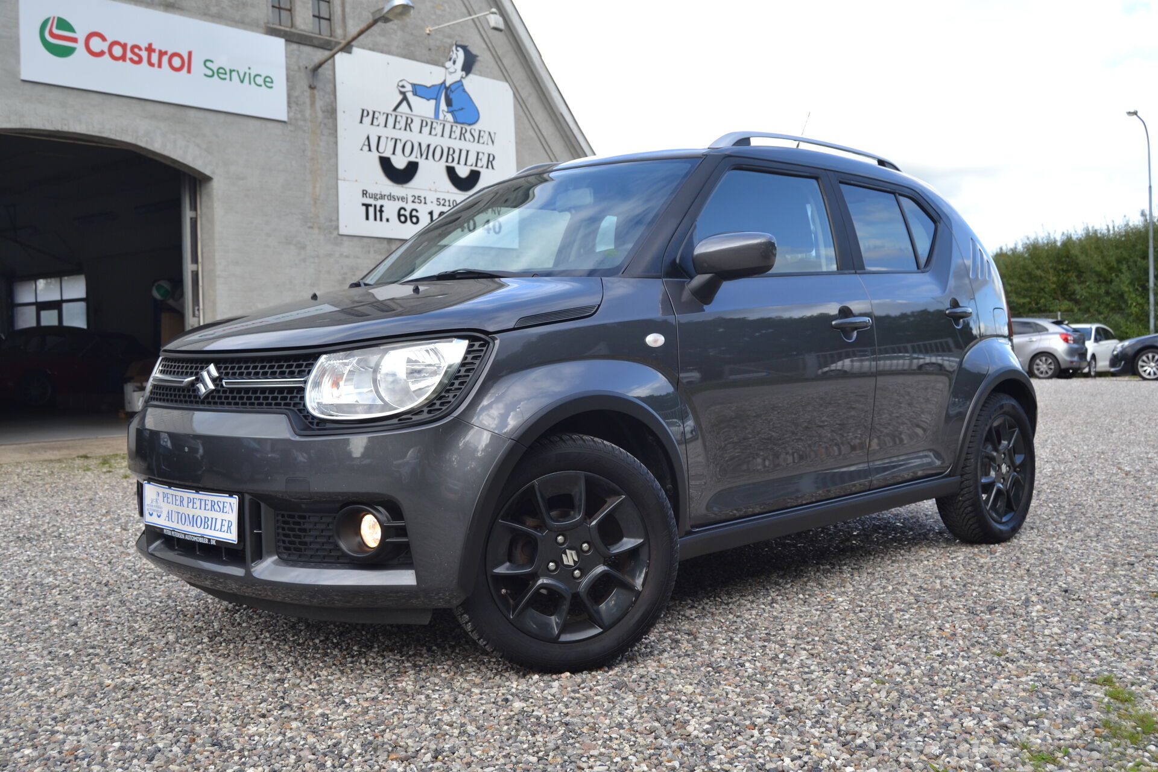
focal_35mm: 36
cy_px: 386
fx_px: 1158
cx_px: 579
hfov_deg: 53.1
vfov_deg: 36.9
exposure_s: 1/160
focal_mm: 24
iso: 100
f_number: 6.3
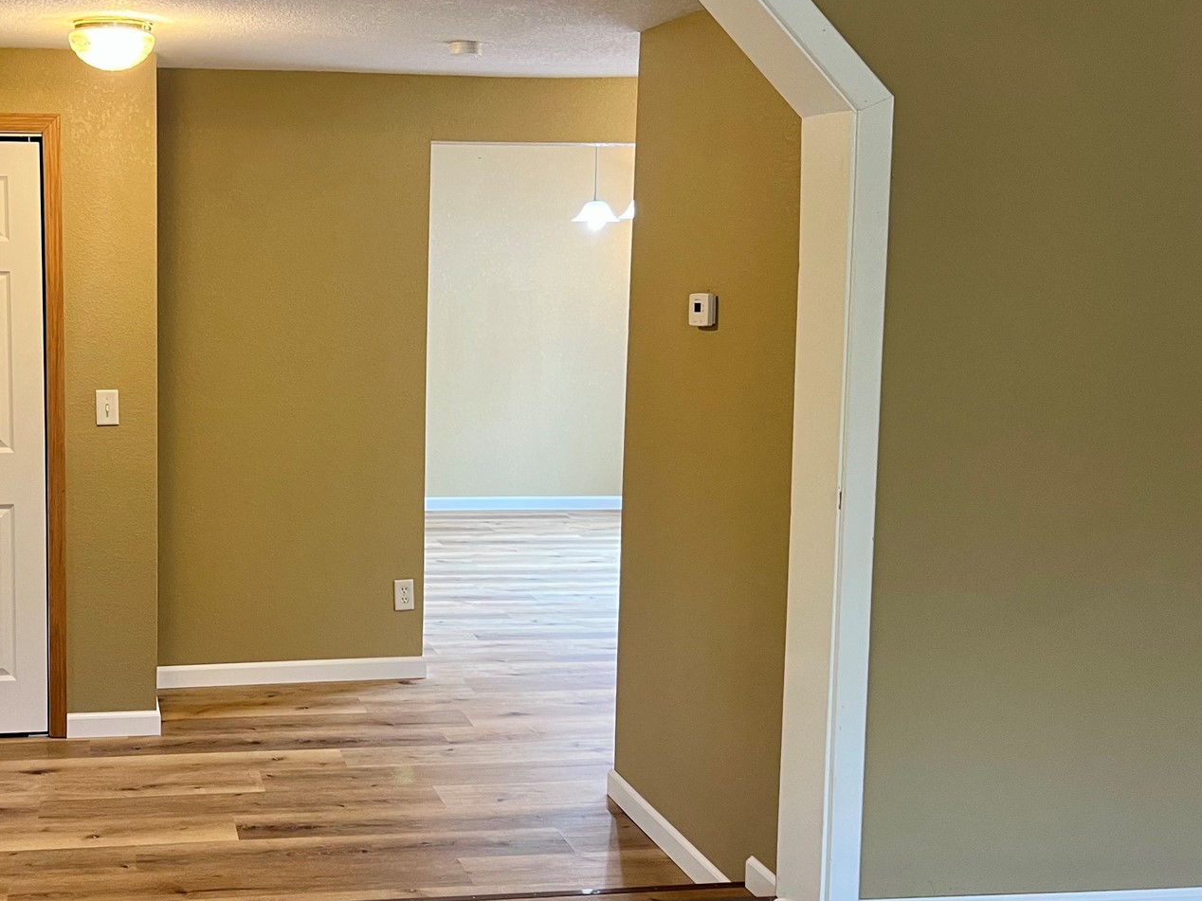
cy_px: 412
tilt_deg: -4.3
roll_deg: -0.2
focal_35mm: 42
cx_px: 265
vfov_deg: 34.3
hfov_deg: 43.0
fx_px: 1458
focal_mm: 5.7
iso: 125
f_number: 1.5
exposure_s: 1/60
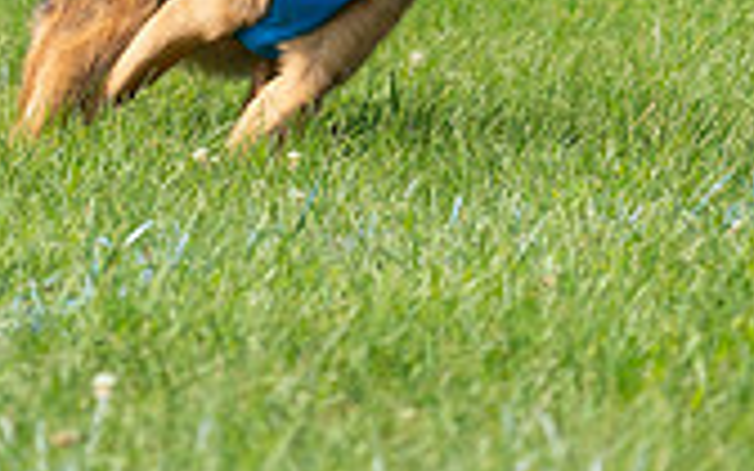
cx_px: 274
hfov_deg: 2.7
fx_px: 16295
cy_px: -262
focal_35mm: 793
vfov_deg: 1.7
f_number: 5.6
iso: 1250
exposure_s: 1/4000
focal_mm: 225
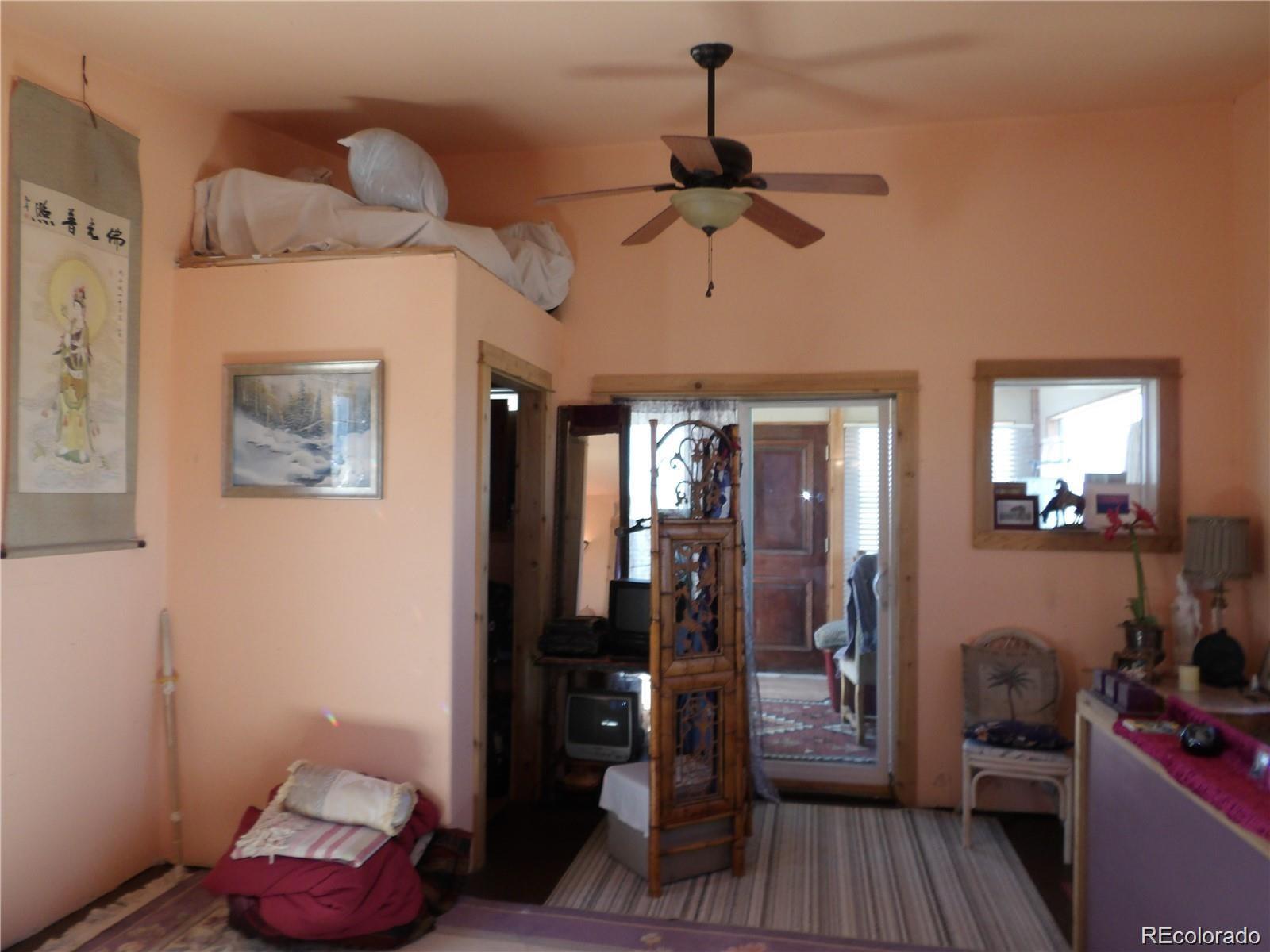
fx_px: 844
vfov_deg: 58.9
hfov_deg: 73.9
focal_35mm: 23
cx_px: 635
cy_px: 476
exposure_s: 1/30
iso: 167
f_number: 4.1
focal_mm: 4.2
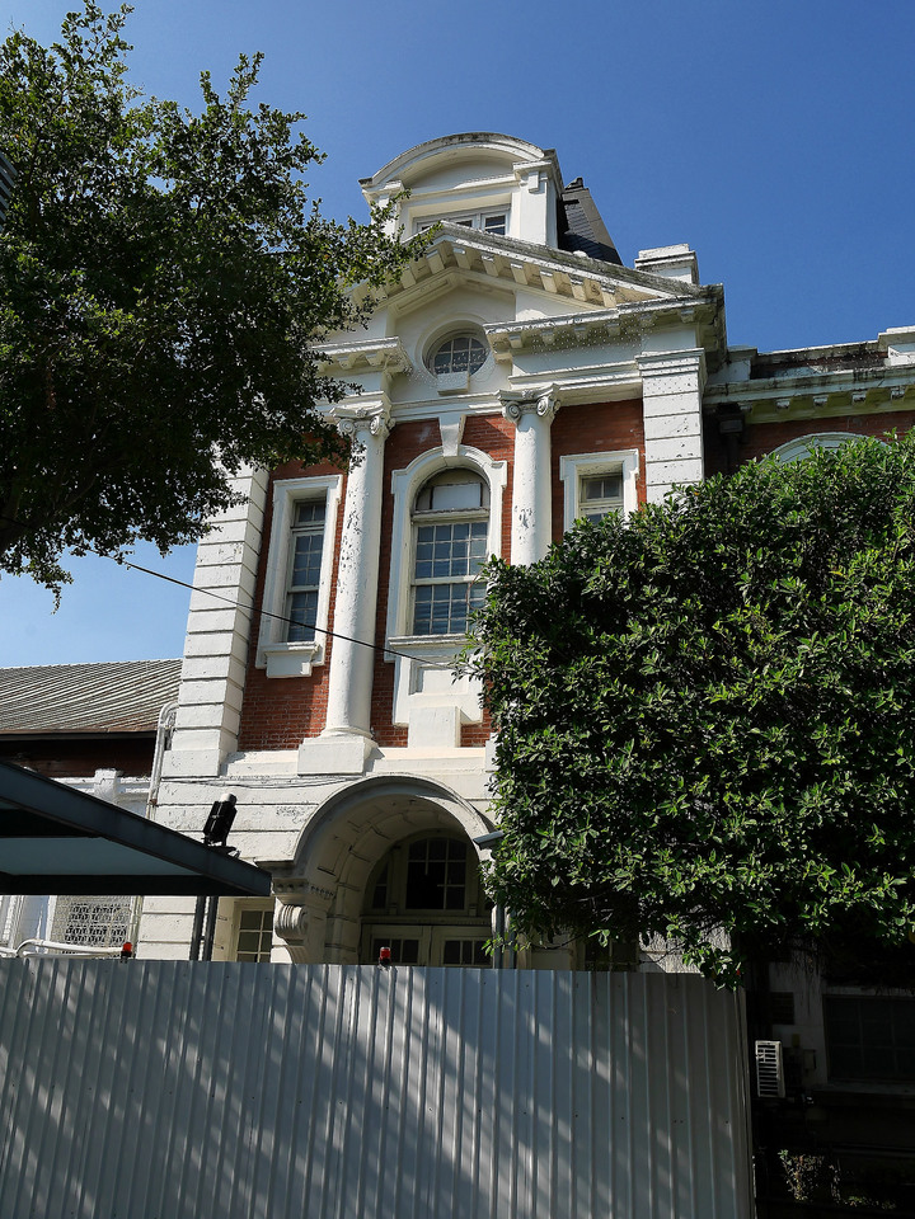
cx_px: 458
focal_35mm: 32
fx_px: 1128
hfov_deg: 44.2
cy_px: 610
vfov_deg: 56.8
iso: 125
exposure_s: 1/640
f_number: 7.1
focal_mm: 16
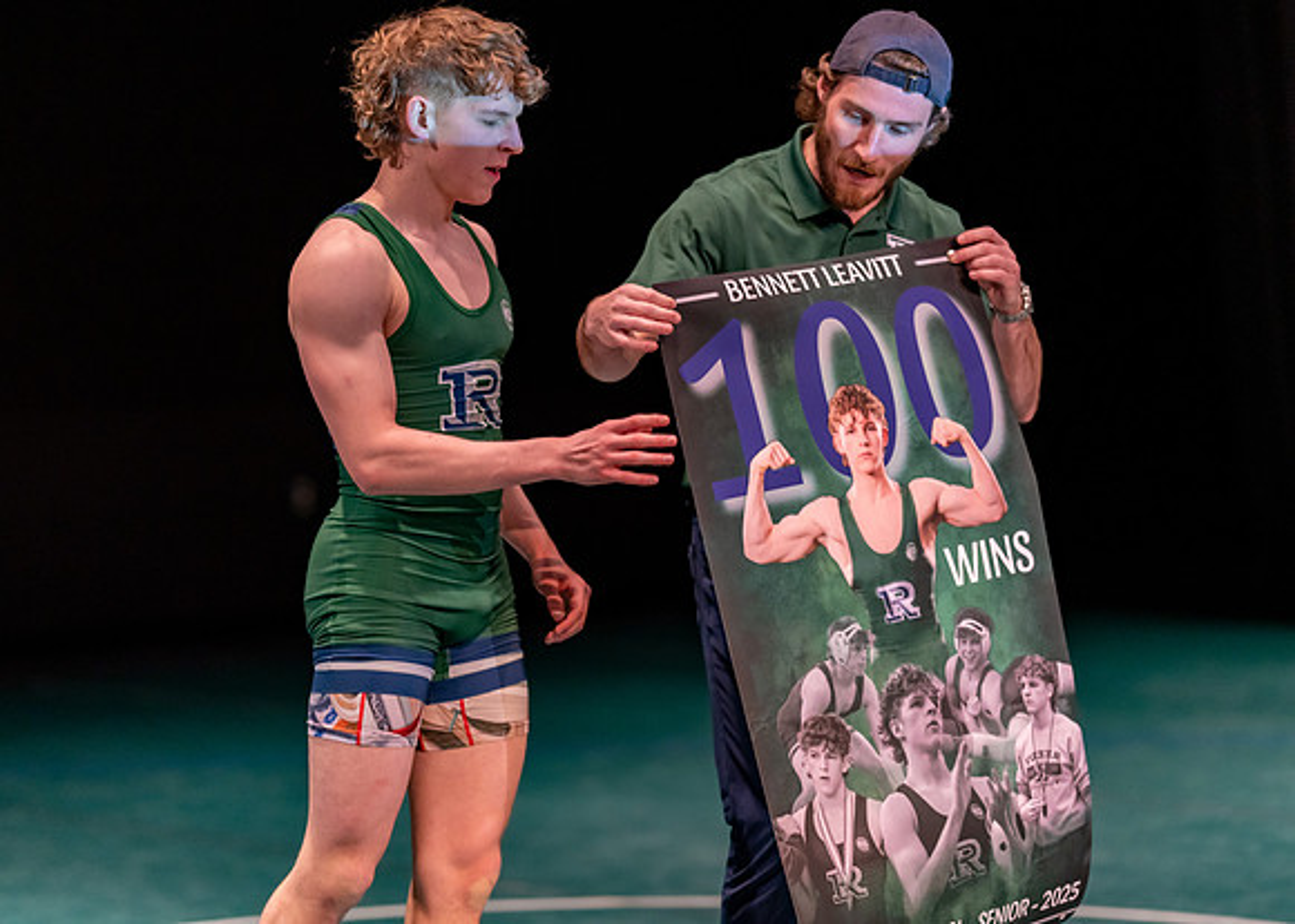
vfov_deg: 10.2
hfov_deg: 14.2
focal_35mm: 141
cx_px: 648
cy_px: 462
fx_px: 5202
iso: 1600
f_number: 1.8
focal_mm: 135
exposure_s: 1/400
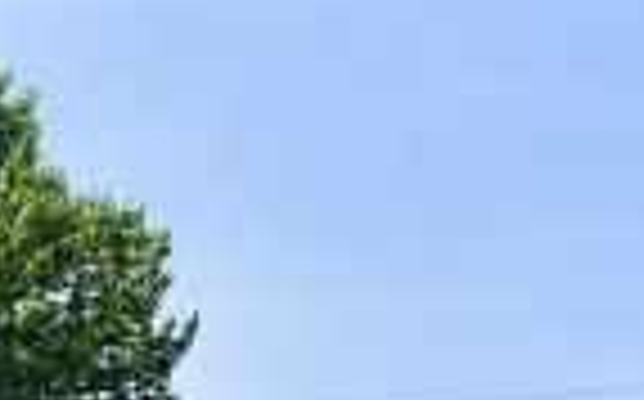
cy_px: 1110
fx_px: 4225
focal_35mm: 241
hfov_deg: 8.6
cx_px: -230
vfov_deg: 5.2
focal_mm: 30
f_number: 9
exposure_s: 1/320
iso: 200
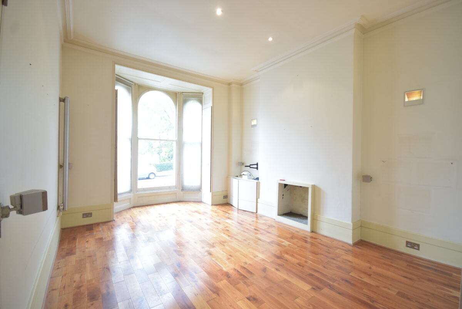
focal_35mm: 15
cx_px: 231
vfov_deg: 77.4
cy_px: 154
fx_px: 193
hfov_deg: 100.4
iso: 500
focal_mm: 10
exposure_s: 1/30
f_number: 4
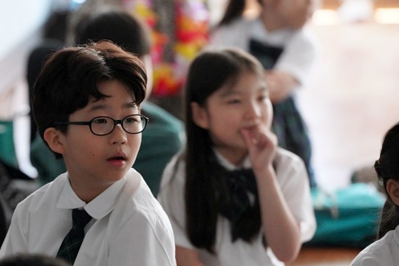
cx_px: 115
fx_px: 3291
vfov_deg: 4.6
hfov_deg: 6.9
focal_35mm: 297
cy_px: 169
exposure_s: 1/250
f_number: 4
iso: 10000
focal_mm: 200
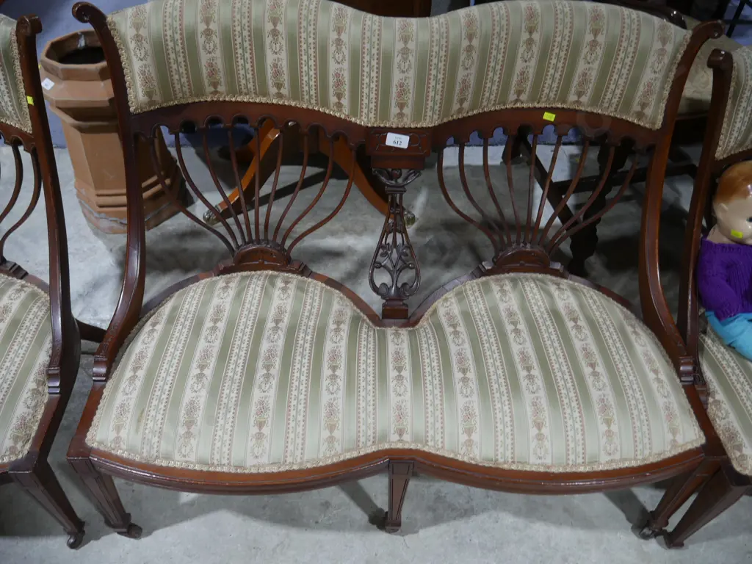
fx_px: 608
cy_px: 282
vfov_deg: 49.7
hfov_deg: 63.4
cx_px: 376
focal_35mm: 28
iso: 320
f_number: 3.5
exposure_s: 1/60
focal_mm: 14
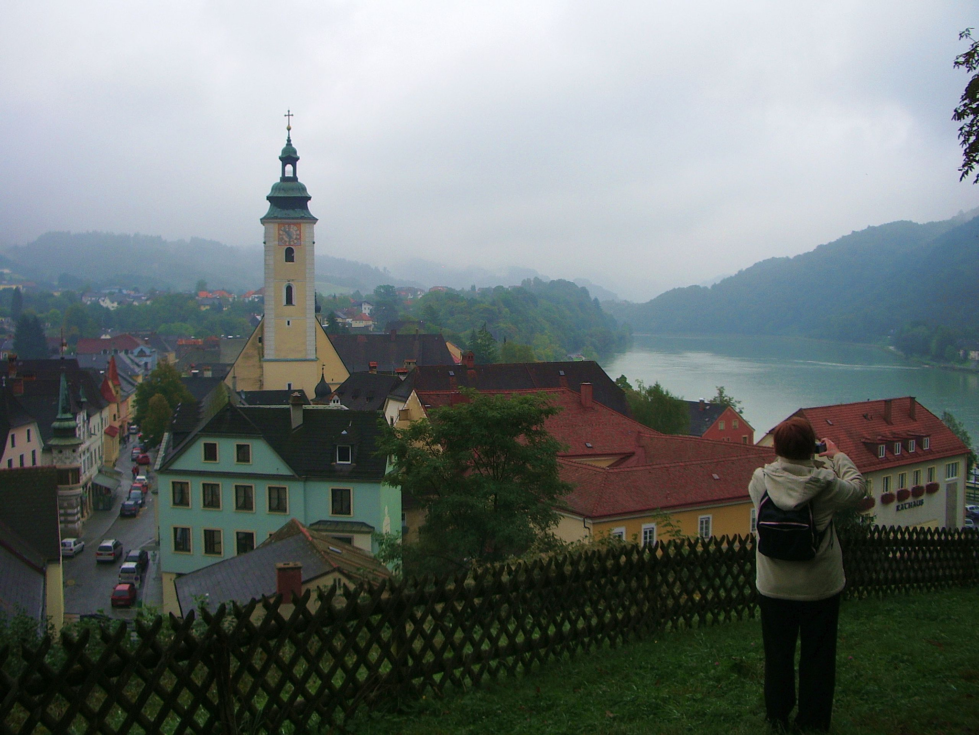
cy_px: 368
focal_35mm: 35
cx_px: 490
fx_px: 990
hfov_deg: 52.6
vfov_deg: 40.7
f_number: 4.3
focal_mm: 5.8
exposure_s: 1/125
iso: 50
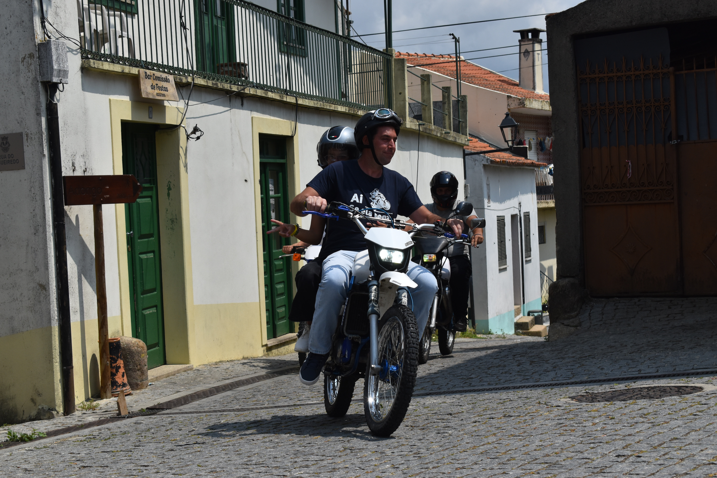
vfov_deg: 19.7
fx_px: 1374
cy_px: 239
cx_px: 358
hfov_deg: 29.2
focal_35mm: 69
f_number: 8
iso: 360
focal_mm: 46
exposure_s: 1/2000
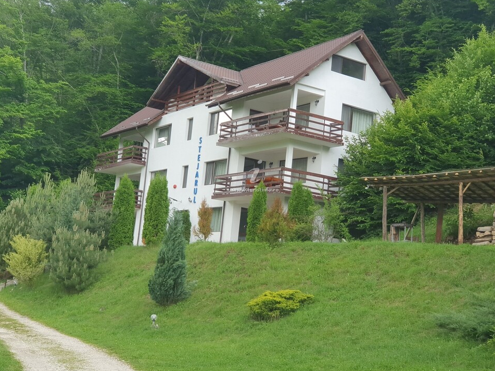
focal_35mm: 56
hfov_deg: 34.4
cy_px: 176
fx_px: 801
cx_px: 256
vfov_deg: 26.1
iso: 40
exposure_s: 1/154
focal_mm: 6
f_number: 2.4
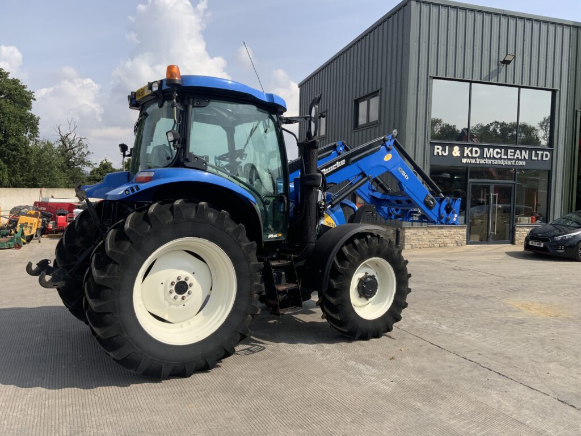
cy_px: 218
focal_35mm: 29
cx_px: 290
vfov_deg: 48.2
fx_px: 487
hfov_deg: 61.7
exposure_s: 1/2058
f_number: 1.8
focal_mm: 3
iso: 20
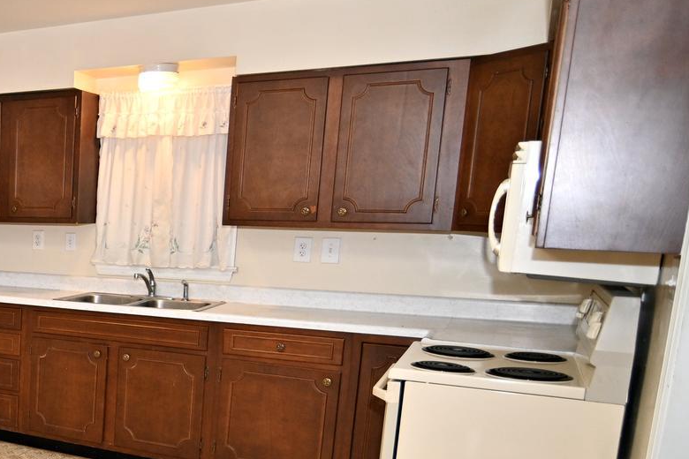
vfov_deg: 31.2
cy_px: 355
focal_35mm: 42
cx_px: -81
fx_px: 804
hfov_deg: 38.0
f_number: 2.8
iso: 500
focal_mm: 16
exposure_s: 1/125
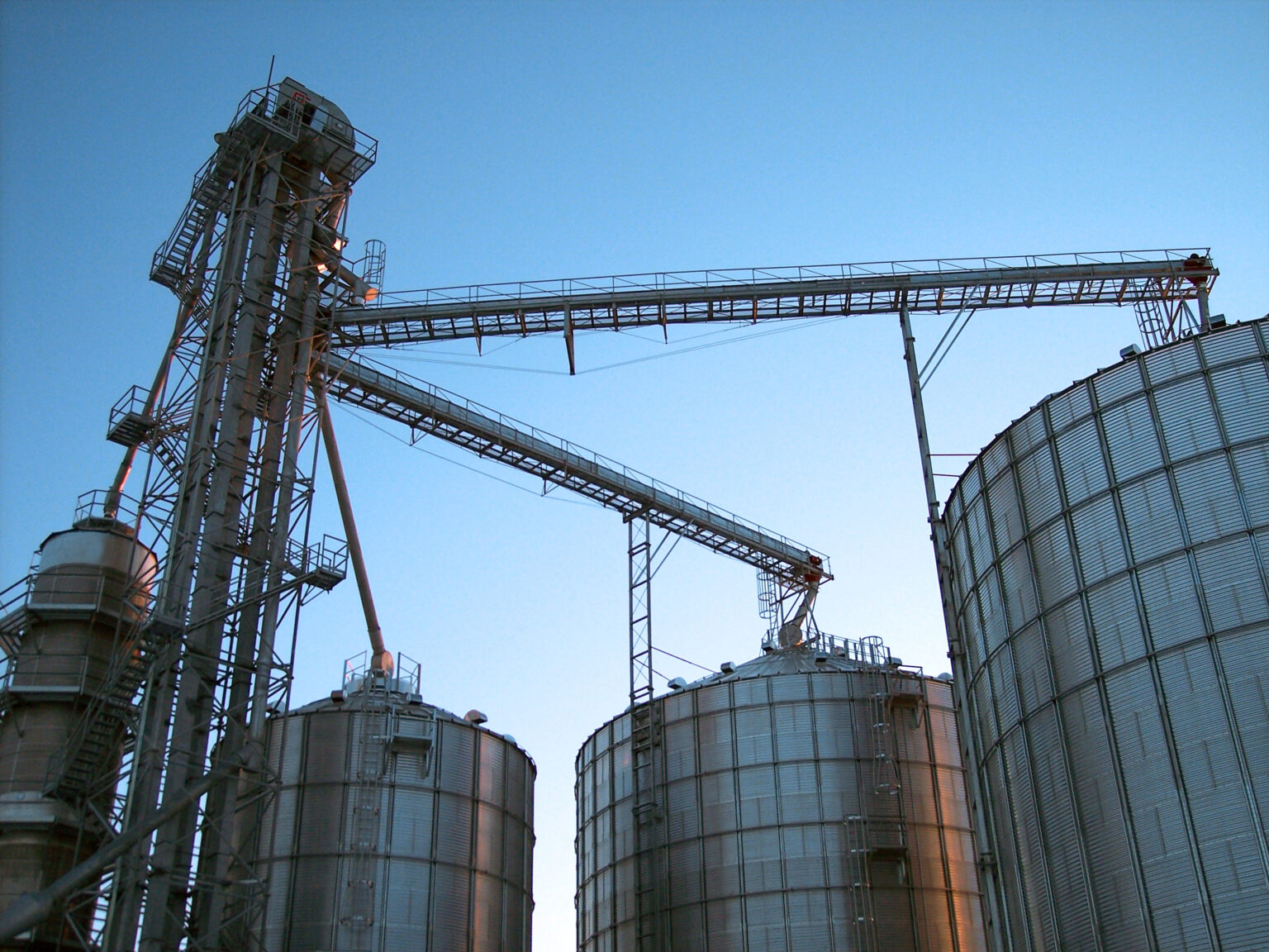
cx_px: 634
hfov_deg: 47.9
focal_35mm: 39
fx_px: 1430
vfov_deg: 36.8
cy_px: 476
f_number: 3.4
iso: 100
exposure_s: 1/250
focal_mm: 8
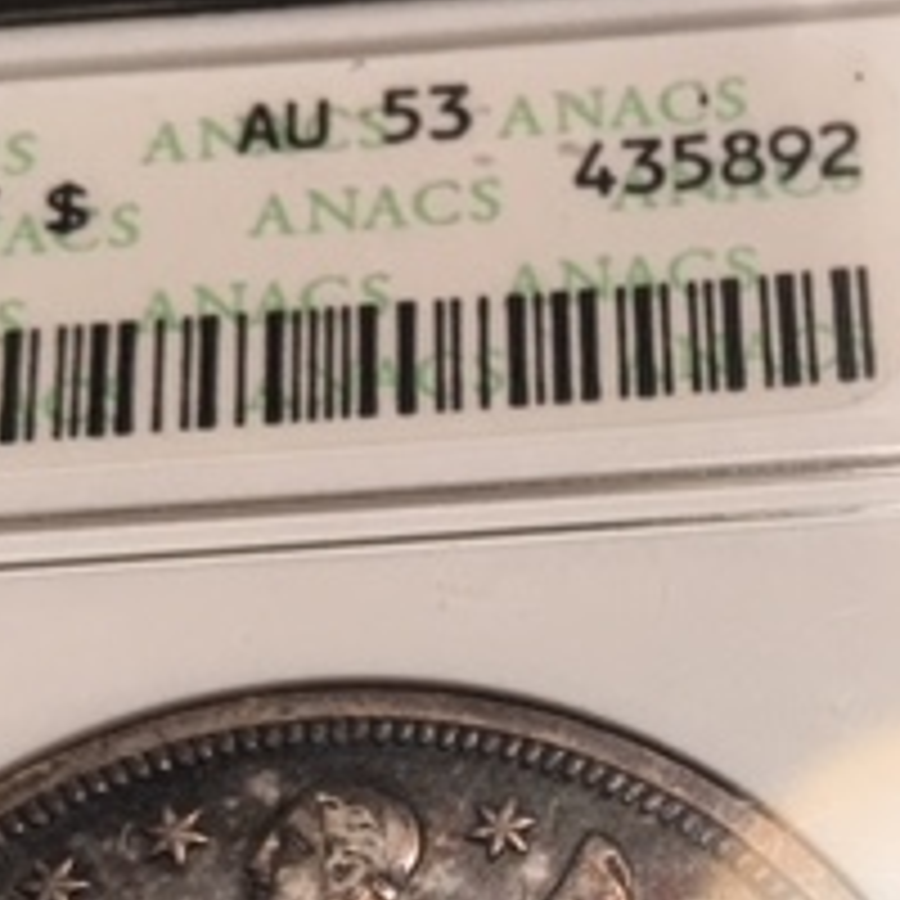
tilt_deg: -68.0
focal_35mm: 82
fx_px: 2412
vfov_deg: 20.0
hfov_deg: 20.6
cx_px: 832
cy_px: 1053
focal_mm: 4.15
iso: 32
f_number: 2.2
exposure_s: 1/30
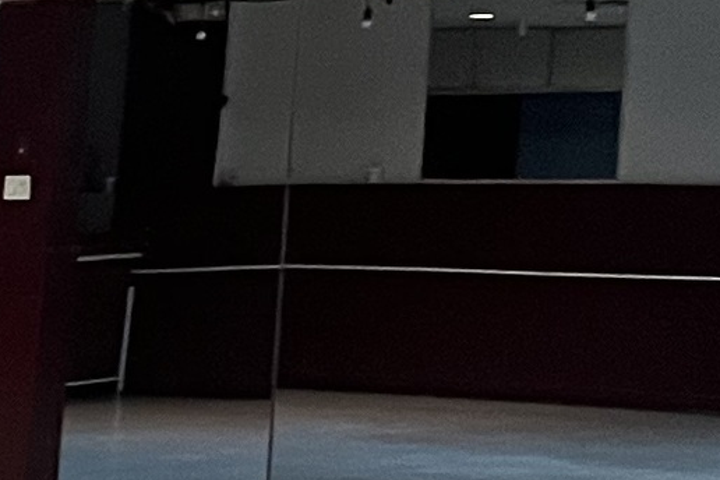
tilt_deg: -8.8
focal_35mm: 161
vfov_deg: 8.4
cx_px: -1171
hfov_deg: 10.4
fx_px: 3220
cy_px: 653
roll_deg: -0.7
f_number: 1.5
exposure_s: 1/40
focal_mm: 5.7
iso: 400
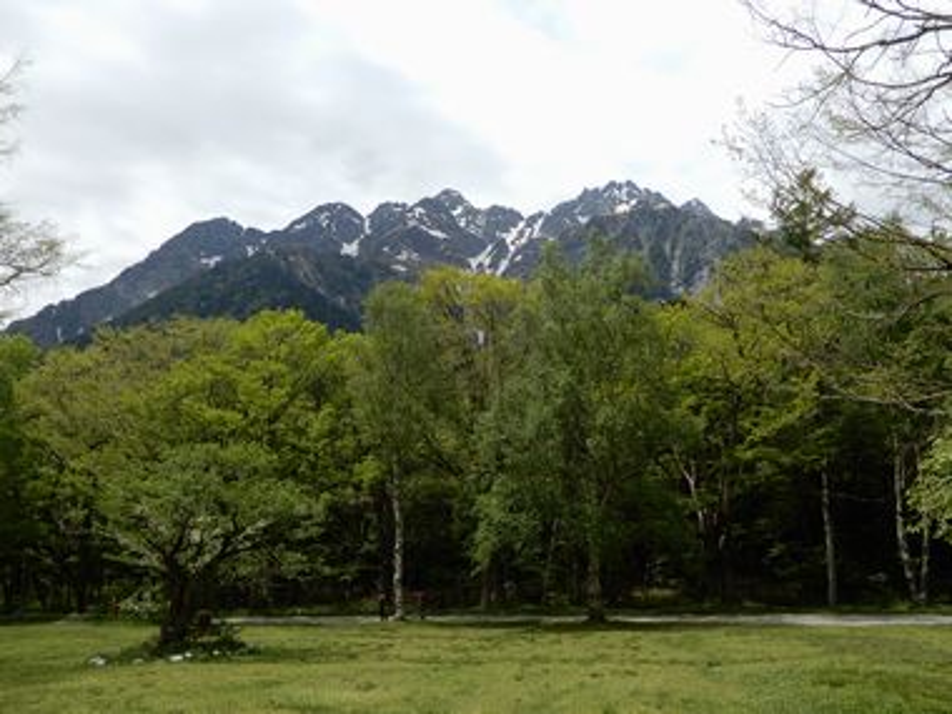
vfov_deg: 46.8
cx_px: 476
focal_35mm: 30
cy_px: 357
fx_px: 825
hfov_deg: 60.0
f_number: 3.5
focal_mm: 5.4
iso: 80
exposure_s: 1/1000
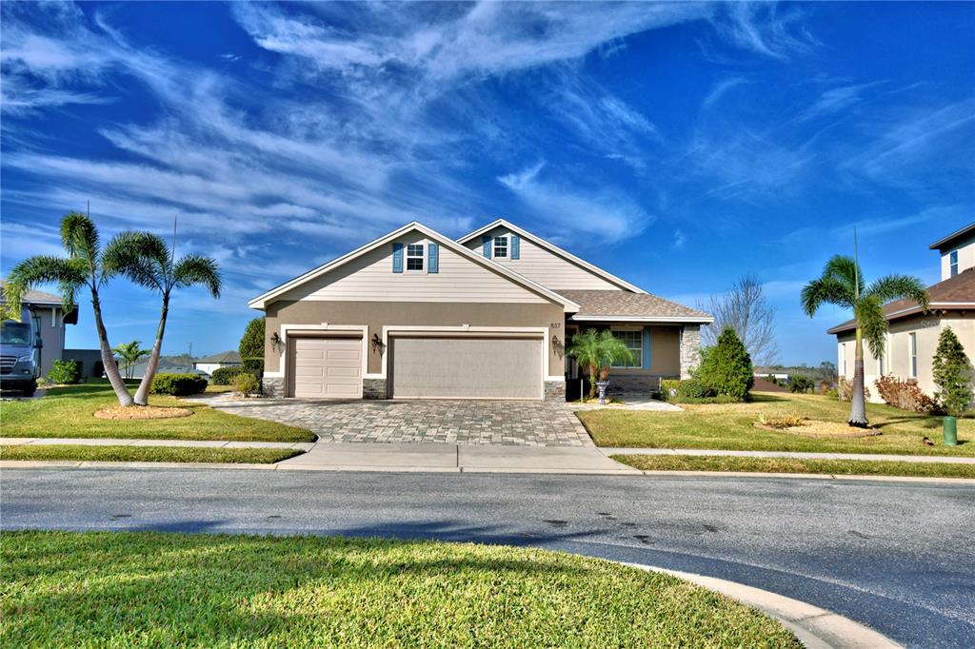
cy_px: 324
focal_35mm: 30
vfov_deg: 43.6
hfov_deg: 61.9
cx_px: 488
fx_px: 812
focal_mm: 20
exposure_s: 1/1600
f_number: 5.6
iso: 100
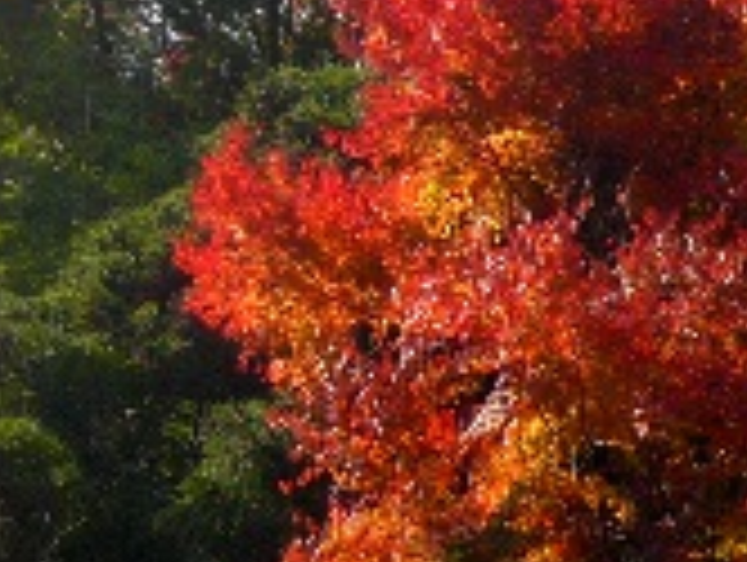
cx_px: 720
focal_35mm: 160
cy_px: 0
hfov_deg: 12.2
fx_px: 3458
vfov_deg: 9.2
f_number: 3.2
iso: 100
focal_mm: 6.4
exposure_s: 1/500
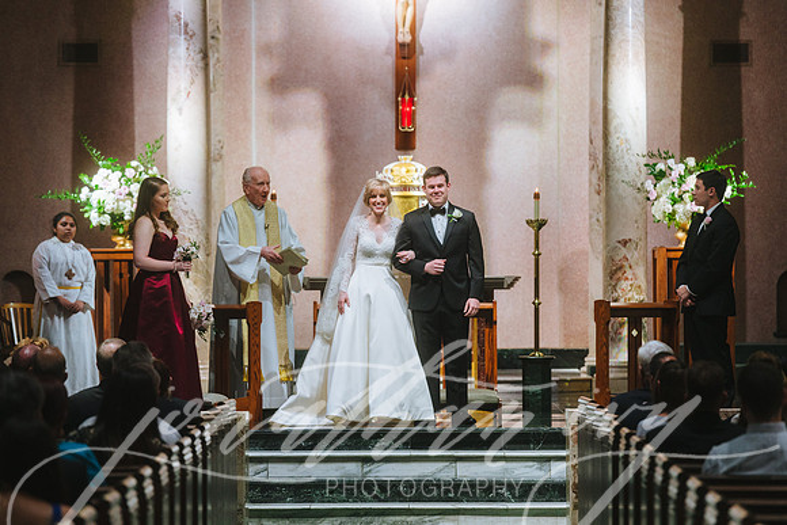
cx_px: 394
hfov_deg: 11.4
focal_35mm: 180
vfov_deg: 7.6
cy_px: 262
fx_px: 3936
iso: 1250
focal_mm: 180
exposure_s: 1/200
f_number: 2.8
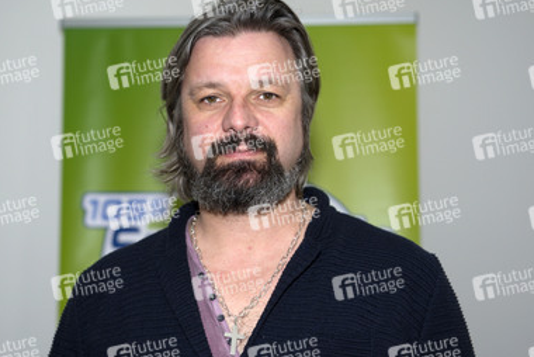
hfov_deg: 28.4
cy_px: 178
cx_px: 246
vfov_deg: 19.2
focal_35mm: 71
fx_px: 1054
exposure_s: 1/250
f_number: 4
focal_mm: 60
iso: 640
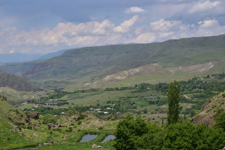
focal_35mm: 72
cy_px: 103
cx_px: 80
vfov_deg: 18.9
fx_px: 450
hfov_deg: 27.9
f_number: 20
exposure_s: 1/125
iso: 200
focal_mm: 50
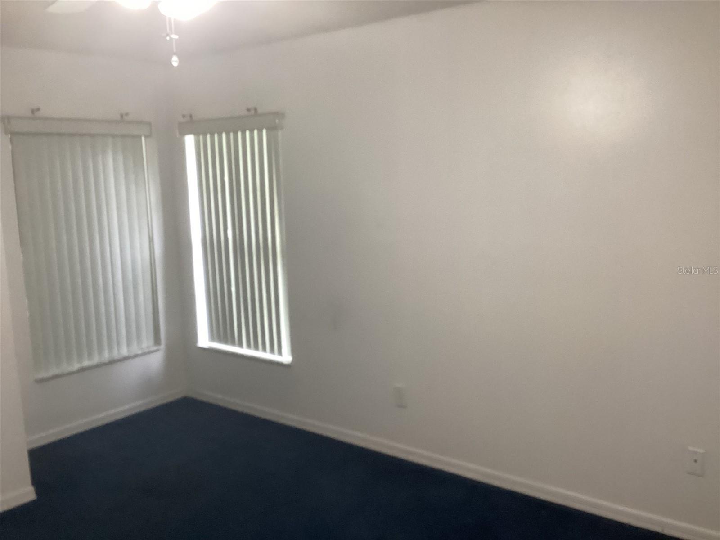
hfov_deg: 58.4
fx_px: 645
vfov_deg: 45.4
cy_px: 270
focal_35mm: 31
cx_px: 360
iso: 160
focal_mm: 3.3
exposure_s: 1/60
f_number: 2.4
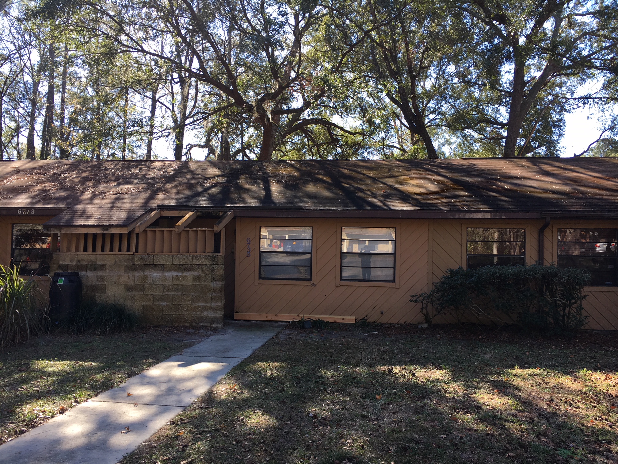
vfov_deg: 48.2
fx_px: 518
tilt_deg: +1.7
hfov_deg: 61.7
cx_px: 309
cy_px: 232
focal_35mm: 29
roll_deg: +0.5
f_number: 2.2
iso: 25
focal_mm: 4.15
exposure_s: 1/223
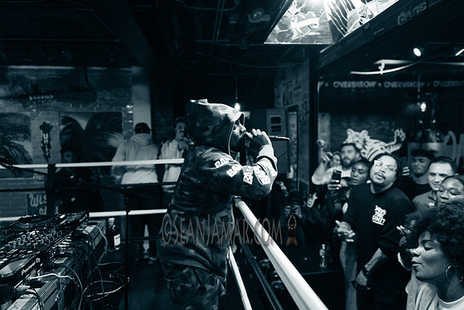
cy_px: 155
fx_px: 309
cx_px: 232
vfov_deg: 53.2
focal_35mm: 24
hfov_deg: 73.7
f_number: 2.8
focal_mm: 24
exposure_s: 1/250
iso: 5000
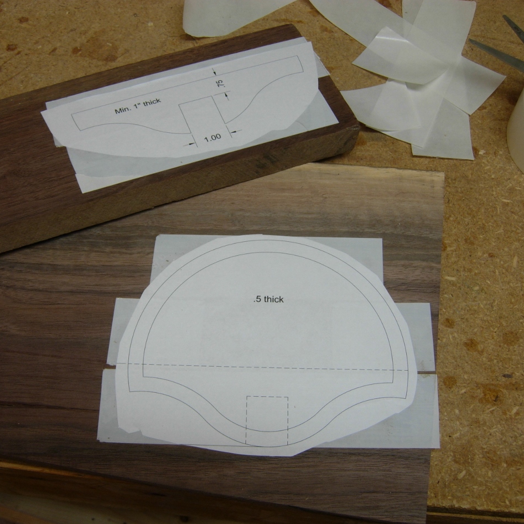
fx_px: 736
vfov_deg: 39.2
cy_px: 260
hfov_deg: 39.1
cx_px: 225
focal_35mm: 43
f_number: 2.7
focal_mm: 7.5
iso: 50
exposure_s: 1/49.3
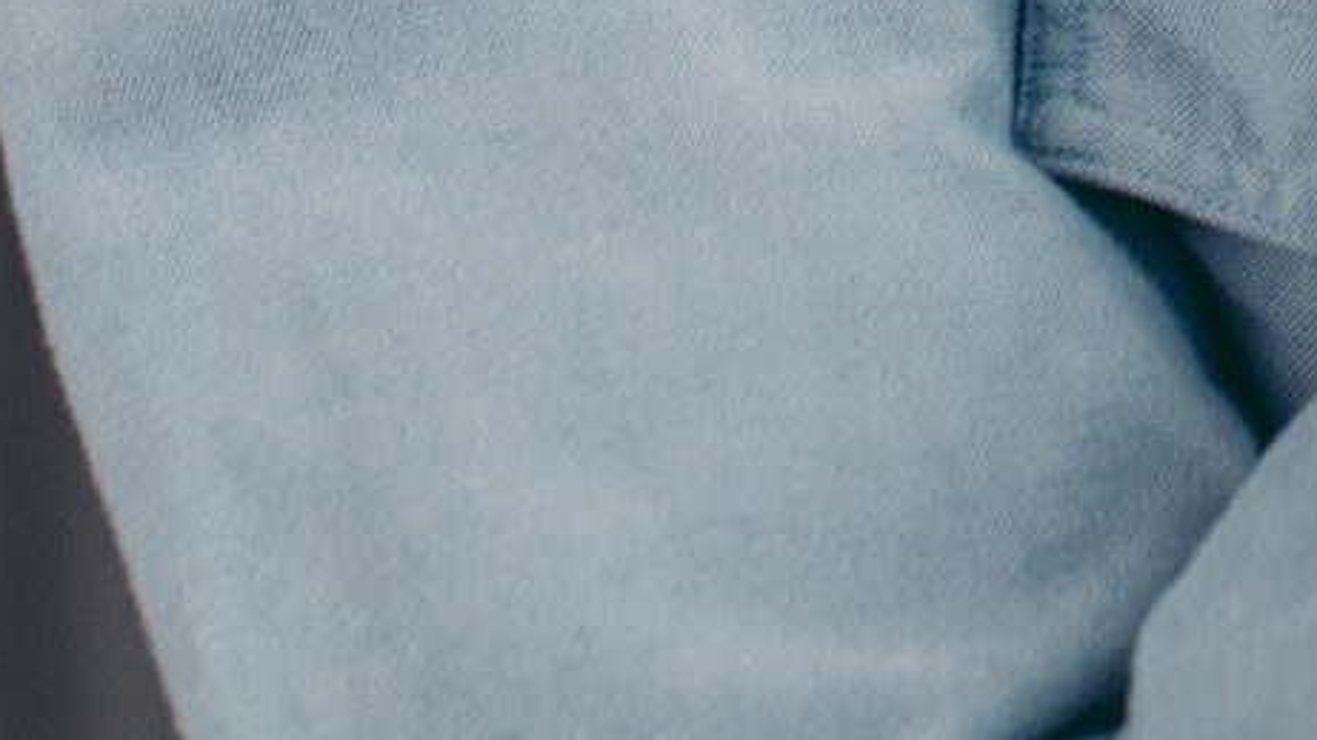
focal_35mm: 291
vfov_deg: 4.1
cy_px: -1249
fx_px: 10159
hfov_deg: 7.2
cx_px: 2290
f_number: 3.5
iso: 320
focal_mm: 50
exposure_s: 1/160
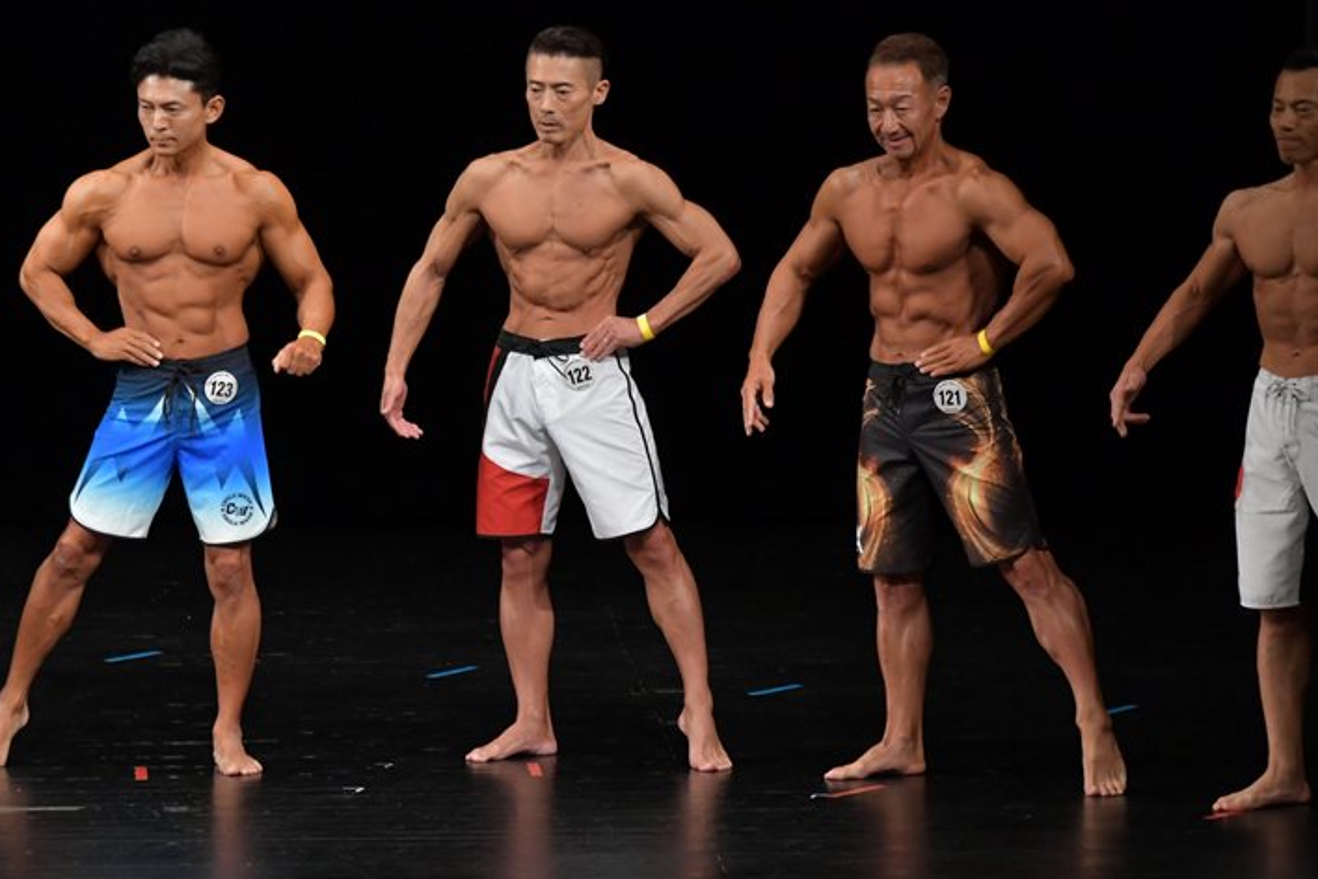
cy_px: 412
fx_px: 10214
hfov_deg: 7.4
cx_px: 602
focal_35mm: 279
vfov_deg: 4.9
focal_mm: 170
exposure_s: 1/400
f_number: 5.6
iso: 3200
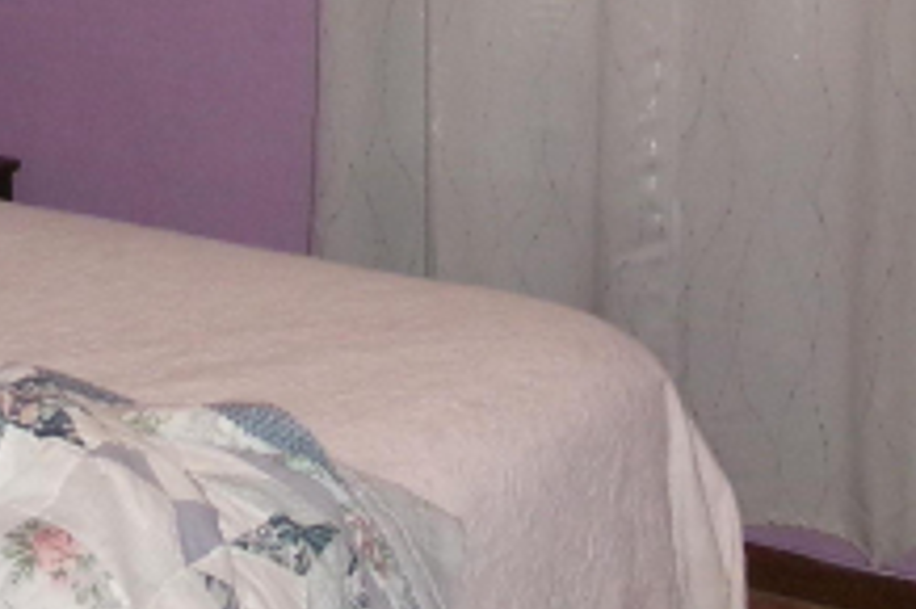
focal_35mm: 89
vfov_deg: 15.1
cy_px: -4
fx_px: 2263
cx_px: 44
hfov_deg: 22.2
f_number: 3.9
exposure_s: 1/34
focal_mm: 5.1
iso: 640
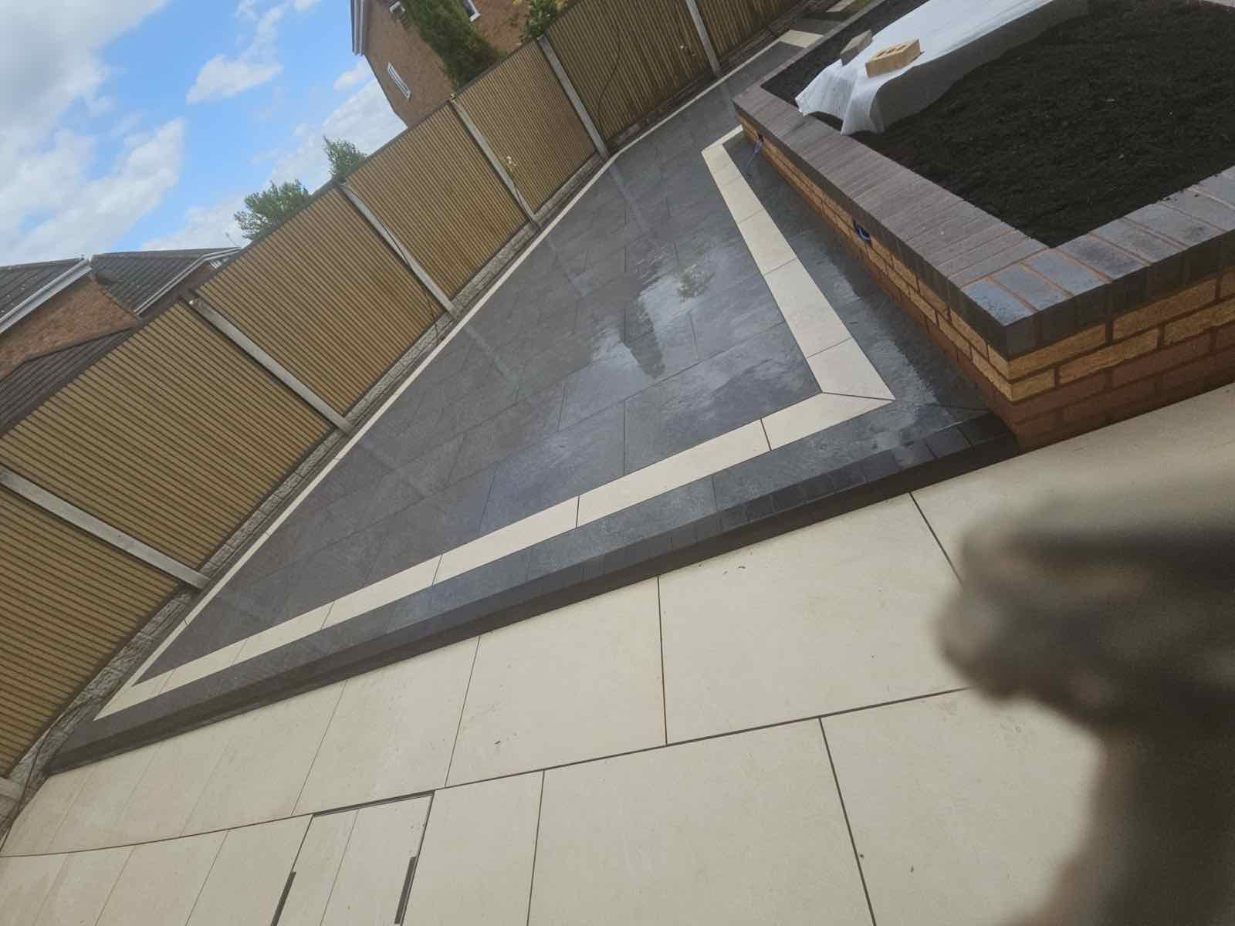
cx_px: 618
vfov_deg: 89.9
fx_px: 464
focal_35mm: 13
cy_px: 463
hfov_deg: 106.2
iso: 50
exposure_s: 1/1410
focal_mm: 2.2
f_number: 2.2
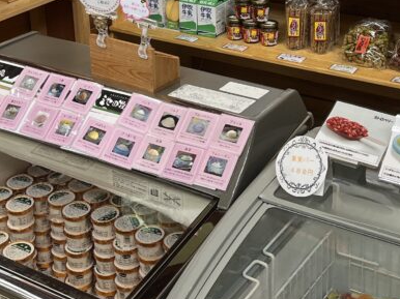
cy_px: -21
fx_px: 797
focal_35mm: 69
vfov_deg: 20.4
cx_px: 215
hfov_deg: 28.2
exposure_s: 1/120
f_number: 1.6
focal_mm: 5.1
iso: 80
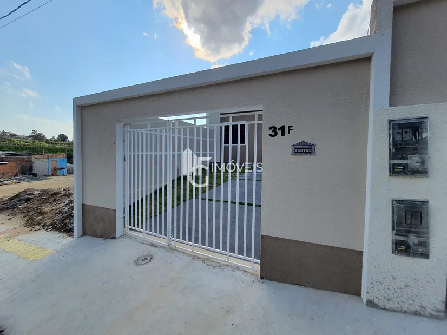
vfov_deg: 89.9
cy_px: 168
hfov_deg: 106.2
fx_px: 168
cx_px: 224
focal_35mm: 13
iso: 50
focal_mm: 1.74
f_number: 2.2
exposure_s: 1/1692
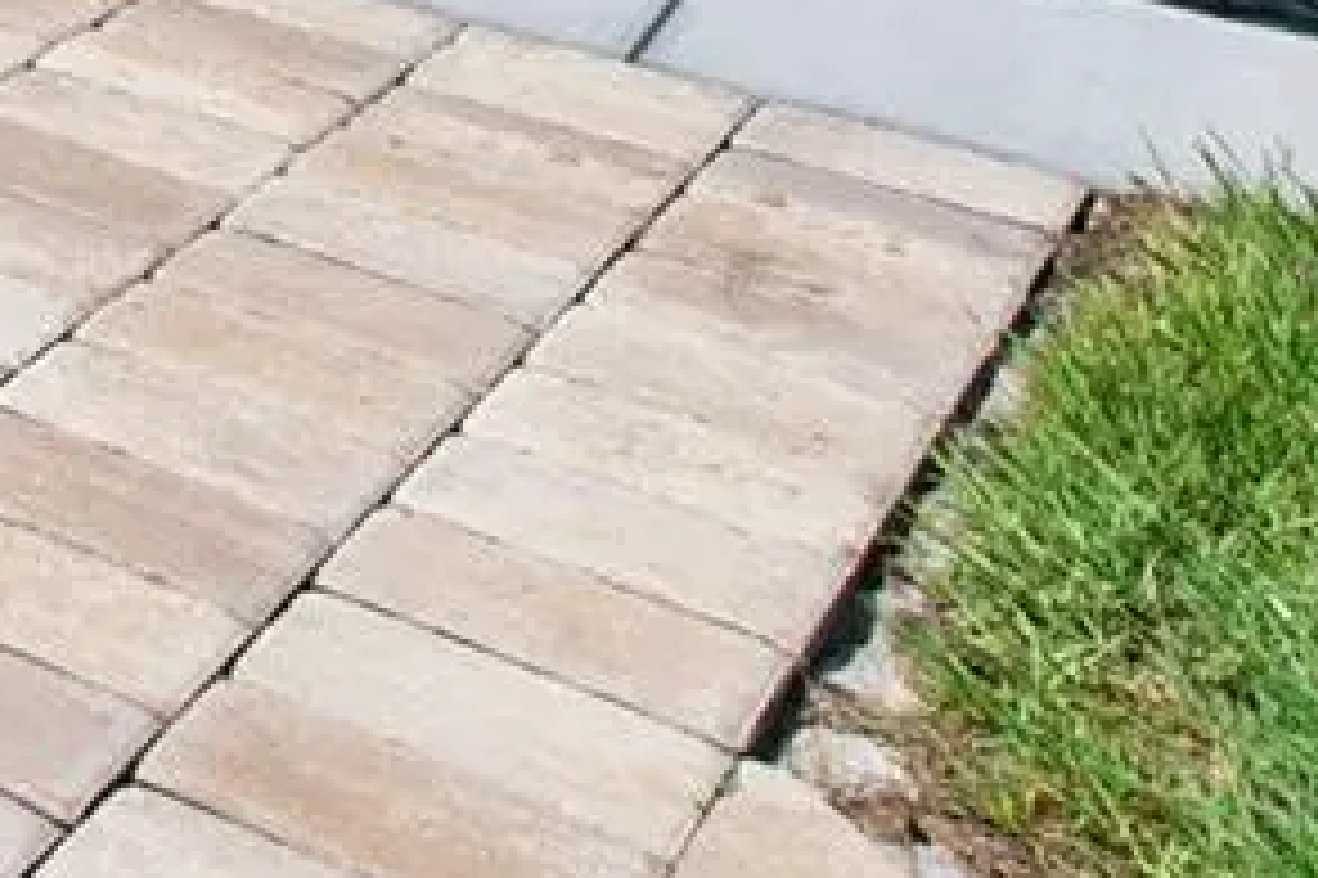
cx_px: -1835
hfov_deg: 15.0
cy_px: -1394
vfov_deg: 12.2
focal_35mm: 82
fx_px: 3000
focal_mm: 15
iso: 100
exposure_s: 1/250
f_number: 8
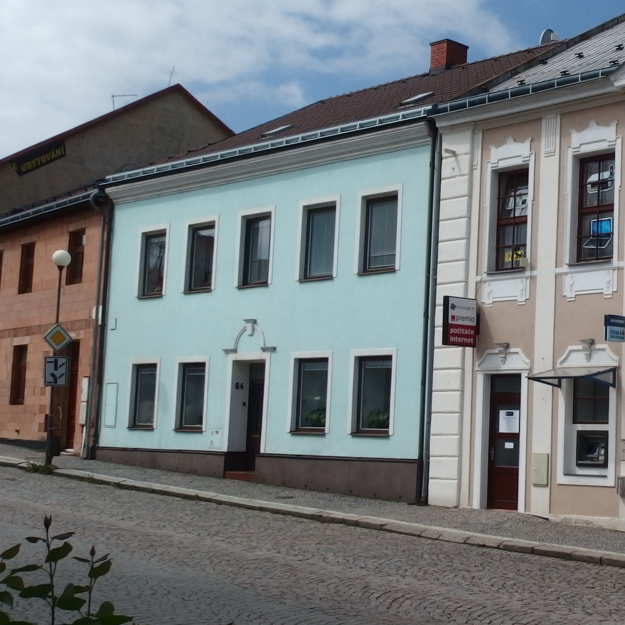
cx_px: 728
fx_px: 1144
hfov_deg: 27.3
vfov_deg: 30.6
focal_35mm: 56
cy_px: 300
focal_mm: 4.7
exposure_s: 1/640
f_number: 7.1
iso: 100
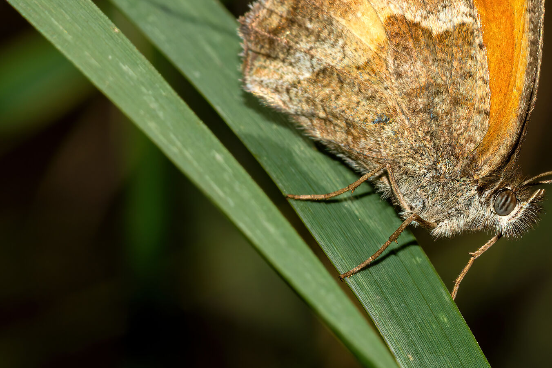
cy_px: 50
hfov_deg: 9.0
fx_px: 3511
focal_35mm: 229
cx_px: 461
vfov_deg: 6.0
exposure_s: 1/250
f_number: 22
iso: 100
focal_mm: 86
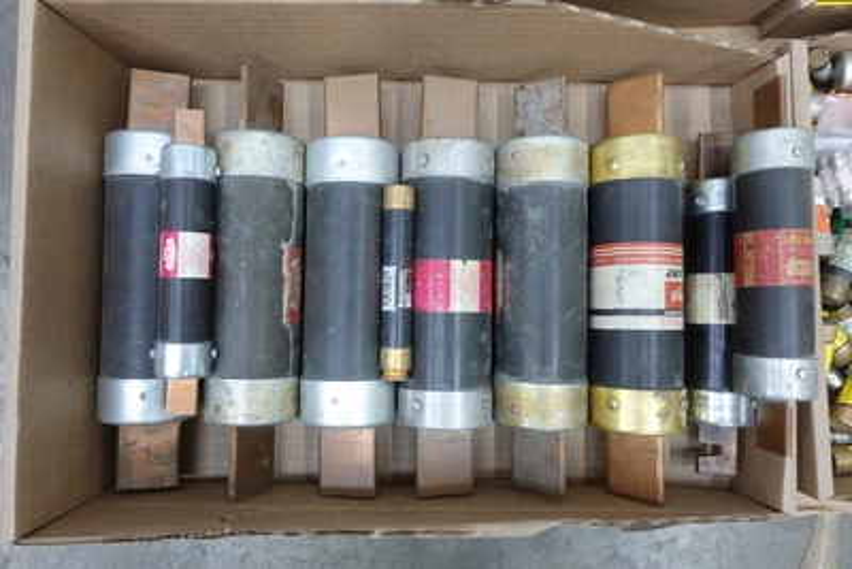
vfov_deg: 53.2
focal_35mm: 24
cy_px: 284
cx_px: 426
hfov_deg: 73.7
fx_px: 568
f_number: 1.8
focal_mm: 8.8
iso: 250
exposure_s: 1/30
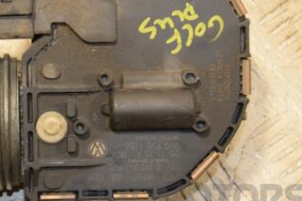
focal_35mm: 146
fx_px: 1225
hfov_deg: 14.0
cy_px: 73
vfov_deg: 9.4
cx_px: 42
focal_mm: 52
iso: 800
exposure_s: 1/200
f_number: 7.1
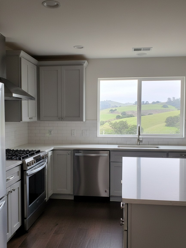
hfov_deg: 56.8
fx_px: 172
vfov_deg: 71.6
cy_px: 128
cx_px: 90
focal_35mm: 24
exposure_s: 1/1901
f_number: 1.8
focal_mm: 6.4
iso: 1331
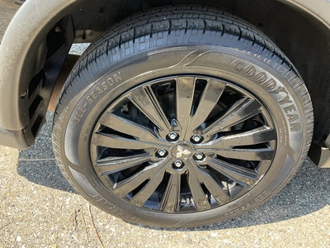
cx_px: 165
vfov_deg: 48.2
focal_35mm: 29
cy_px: 124
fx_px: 276
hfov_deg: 61.7
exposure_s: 1/163
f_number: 1.8
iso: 32
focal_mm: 3
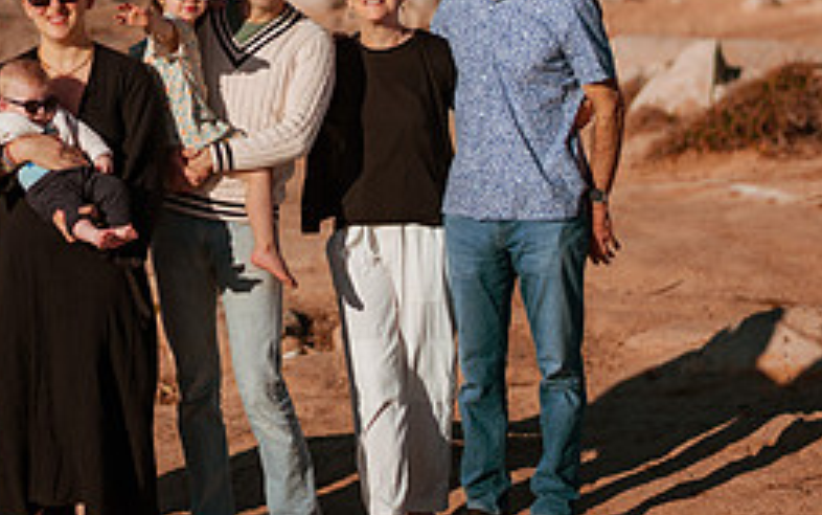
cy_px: 159
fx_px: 2936
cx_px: 60
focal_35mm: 131
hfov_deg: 15.7
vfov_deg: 10.0
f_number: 2.2
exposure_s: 1/8000
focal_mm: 58
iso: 50
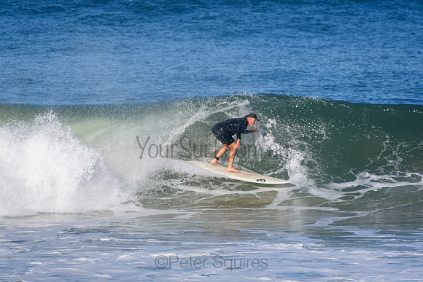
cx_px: 212
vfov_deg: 1.8
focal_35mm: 750
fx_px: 8814
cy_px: 141
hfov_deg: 2.7
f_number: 5.6
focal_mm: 500
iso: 280
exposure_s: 1/2000
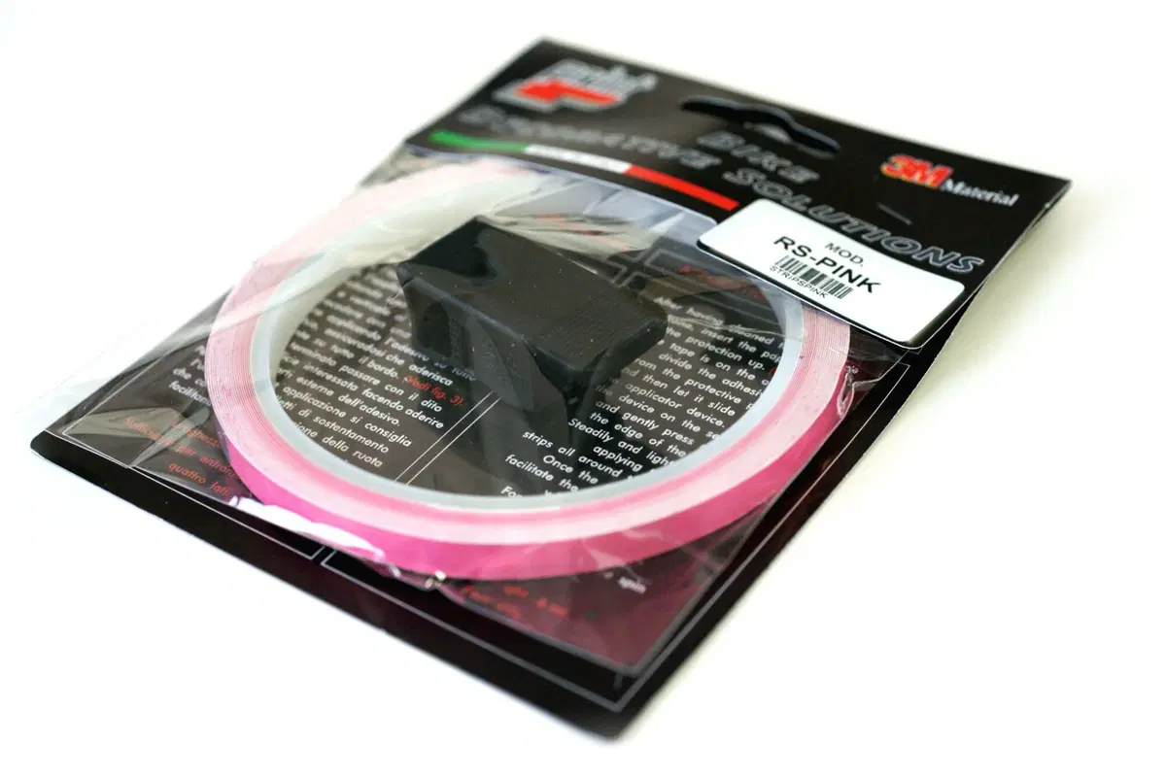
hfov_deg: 39.6
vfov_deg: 27.0
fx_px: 1619
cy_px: 388
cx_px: 583
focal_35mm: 50
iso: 800
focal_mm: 50
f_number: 5.6
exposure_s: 1/60
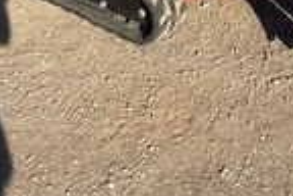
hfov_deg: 23.8
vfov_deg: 15.1
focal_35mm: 84
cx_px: 240
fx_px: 684
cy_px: -96
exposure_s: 1/929
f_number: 1.8
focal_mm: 3
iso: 25
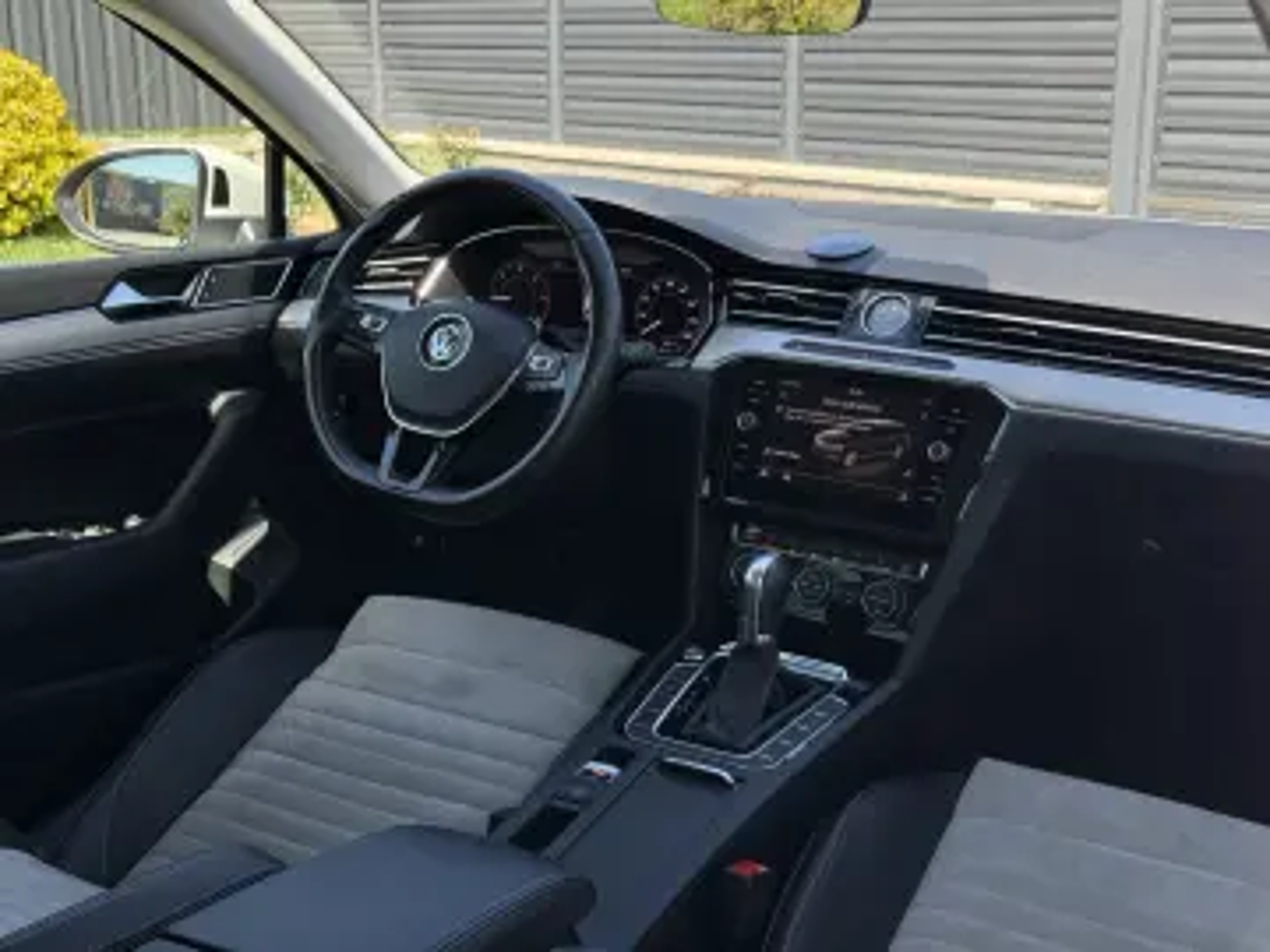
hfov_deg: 39.7
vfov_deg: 30.3
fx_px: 1761
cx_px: 635
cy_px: 476
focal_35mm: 48
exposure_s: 1/681
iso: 64
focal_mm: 6.76
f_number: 1.78
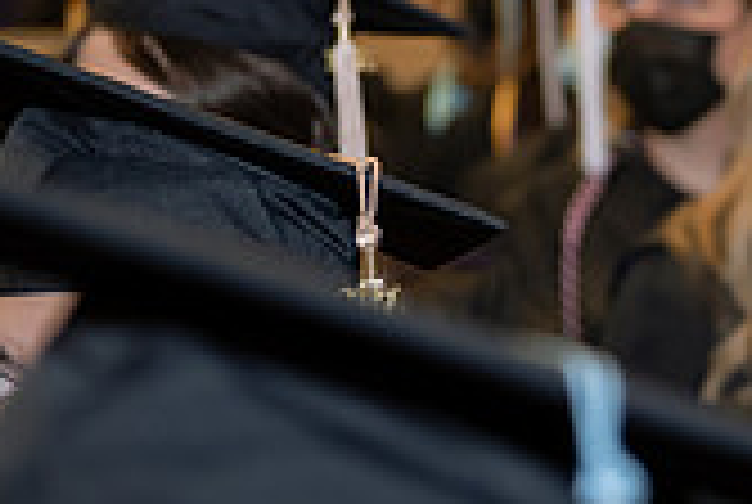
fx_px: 4499
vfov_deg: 6.4
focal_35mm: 215
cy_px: 560
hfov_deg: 9.2
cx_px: 1292
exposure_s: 1/200
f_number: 4
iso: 1250
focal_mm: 62
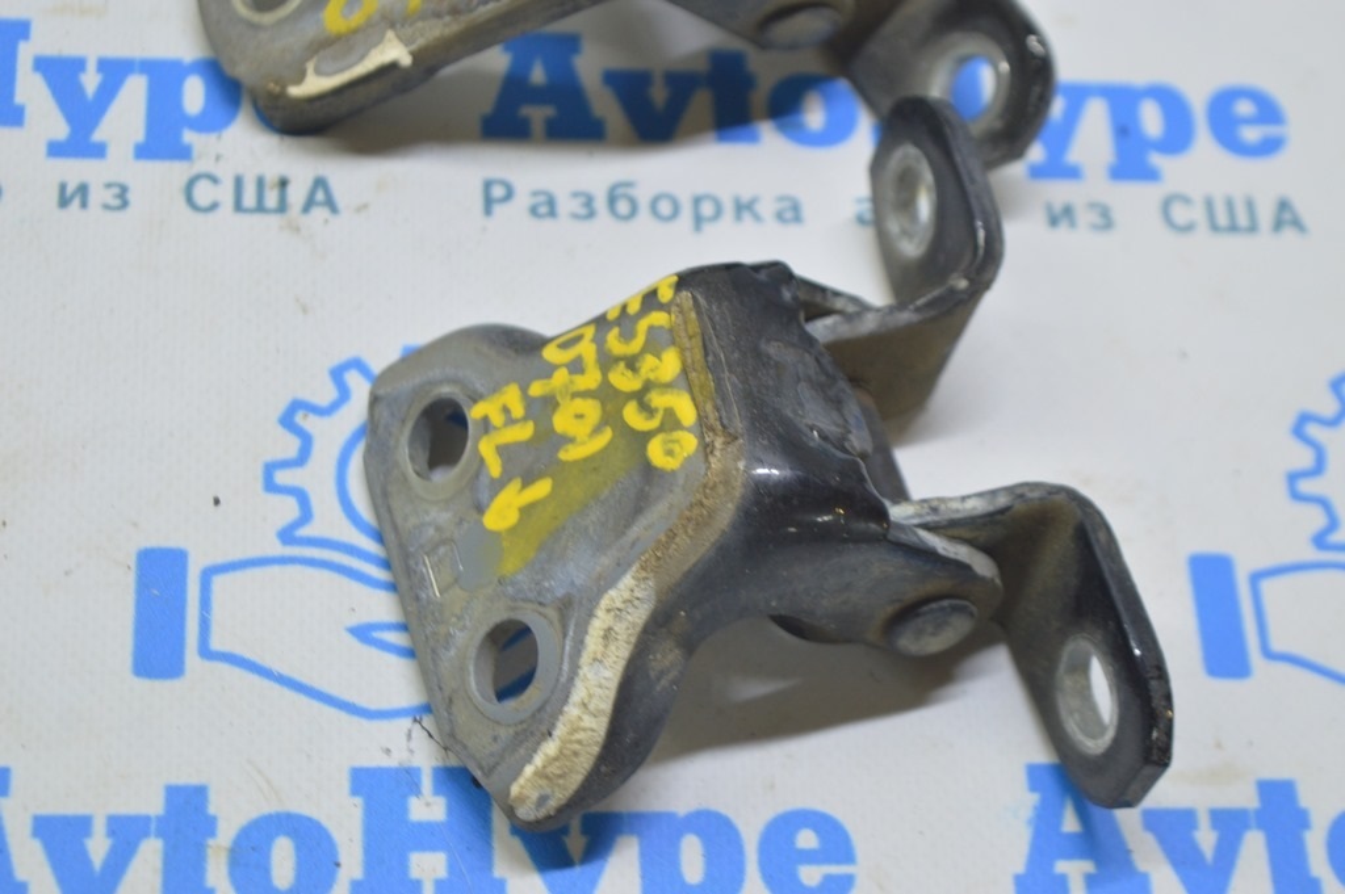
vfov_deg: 16.5
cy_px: 447
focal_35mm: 82
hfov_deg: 24.6
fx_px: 3080
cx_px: 672
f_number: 5.6
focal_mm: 55
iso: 400
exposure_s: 1/20
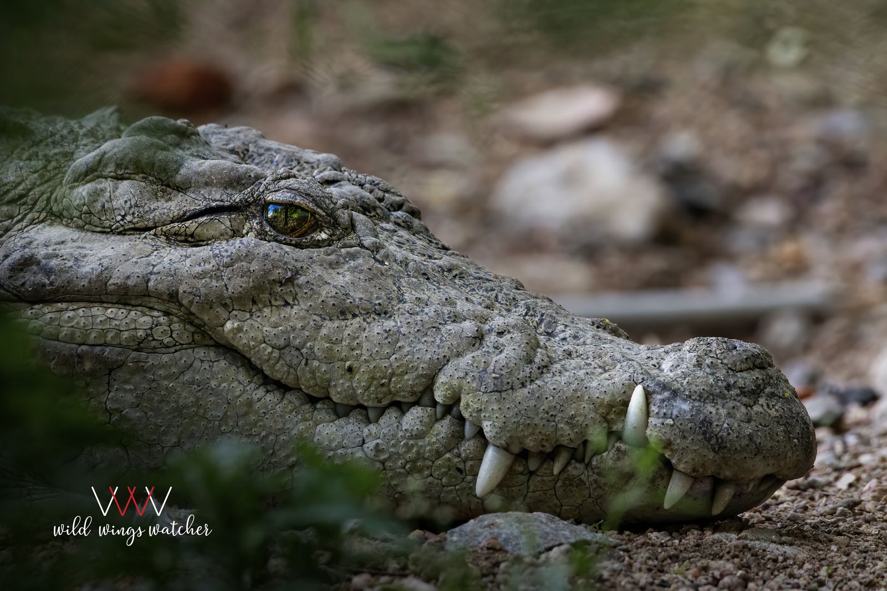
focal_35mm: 660
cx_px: 444
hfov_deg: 3.1
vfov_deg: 2.1
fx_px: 16257
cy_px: 296
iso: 1600
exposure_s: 1/500
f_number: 7.1
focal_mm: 440
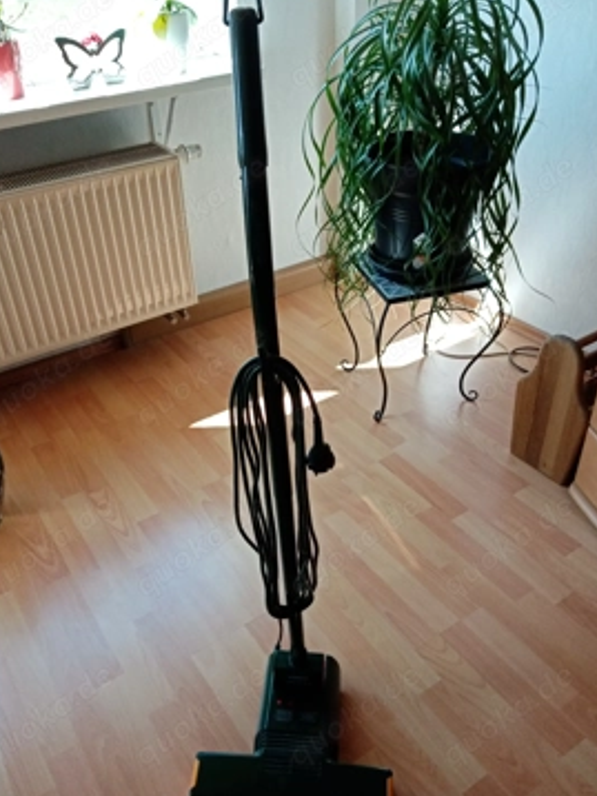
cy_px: 410
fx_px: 667
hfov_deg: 48.2
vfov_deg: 61.7
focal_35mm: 29
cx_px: 282
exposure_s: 1/100
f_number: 1.8
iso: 181
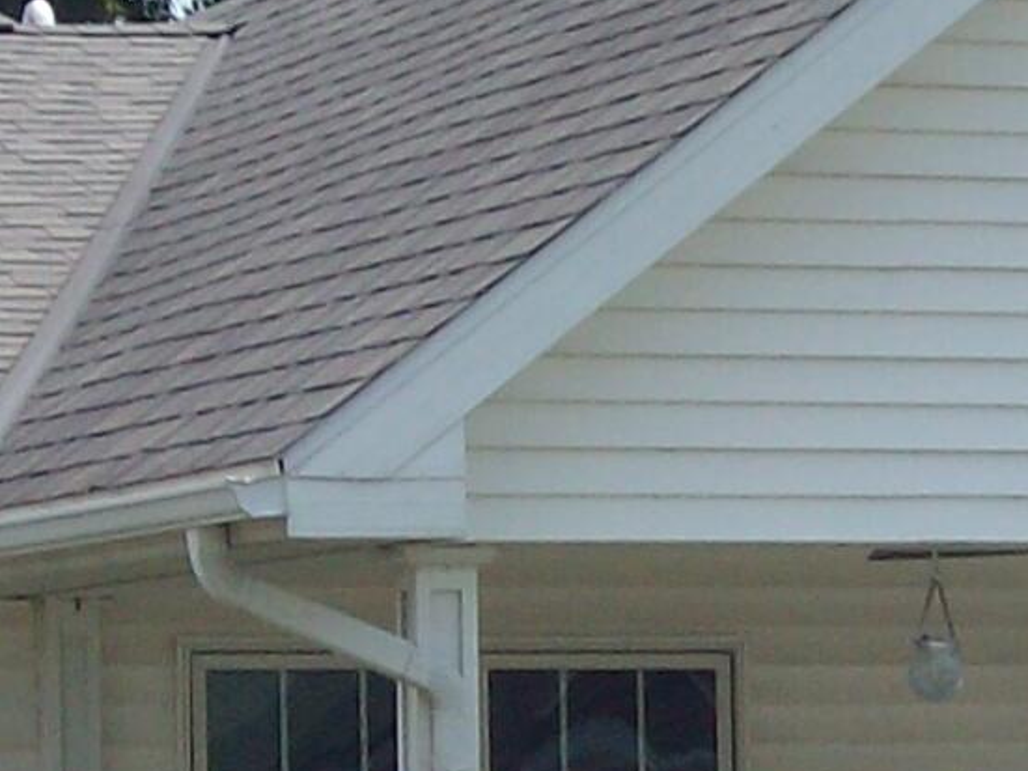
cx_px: 618
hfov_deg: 8.1
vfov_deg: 6.1
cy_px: 627
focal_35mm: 245
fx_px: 7274
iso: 80
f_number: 7.9
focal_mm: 7.46
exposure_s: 1/191
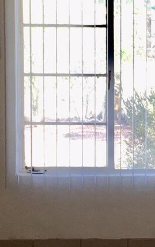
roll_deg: -0.9
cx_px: 205
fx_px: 973
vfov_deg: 14.5
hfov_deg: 9.0
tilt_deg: -5.4
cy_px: 113
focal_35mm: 144
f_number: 2.2
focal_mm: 4.15
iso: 25
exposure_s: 1/120
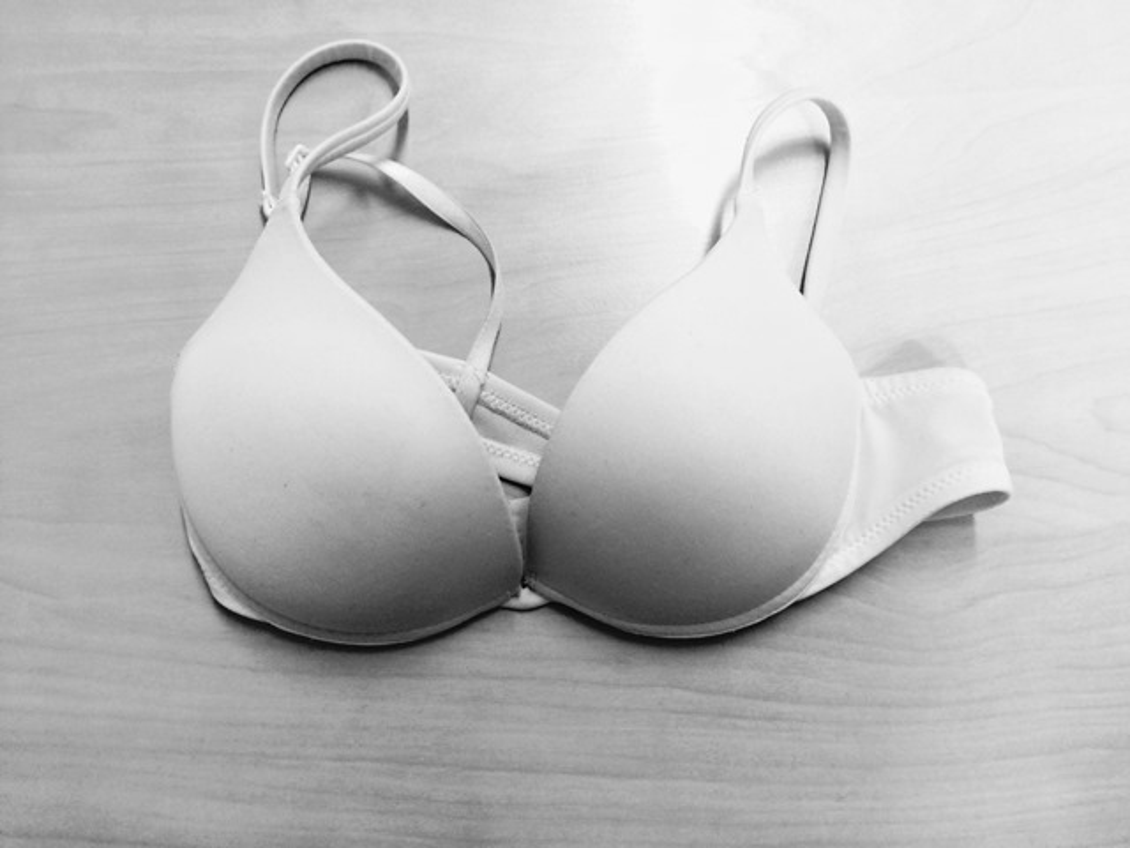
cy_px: 424
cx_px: 565
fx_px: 947
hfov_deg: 61.7
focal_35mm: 29
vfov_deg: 48.2
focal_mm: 4.15
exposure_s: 1/33
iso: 50
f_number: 2.2
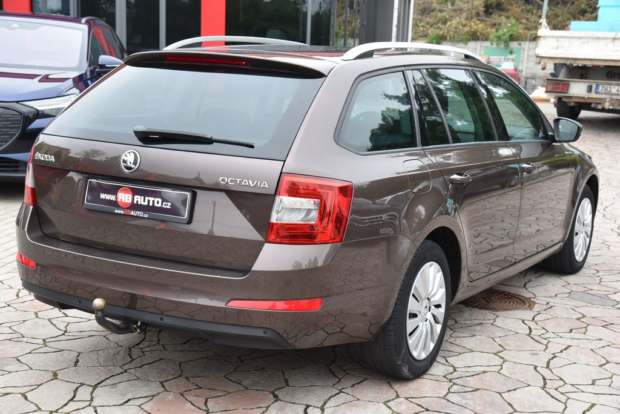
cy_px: 207
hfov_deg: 38.2
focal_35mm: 52
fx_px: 896
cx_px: 310
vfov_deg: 26.0
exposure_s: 1/160
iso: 500
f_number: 6.3
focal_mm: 52
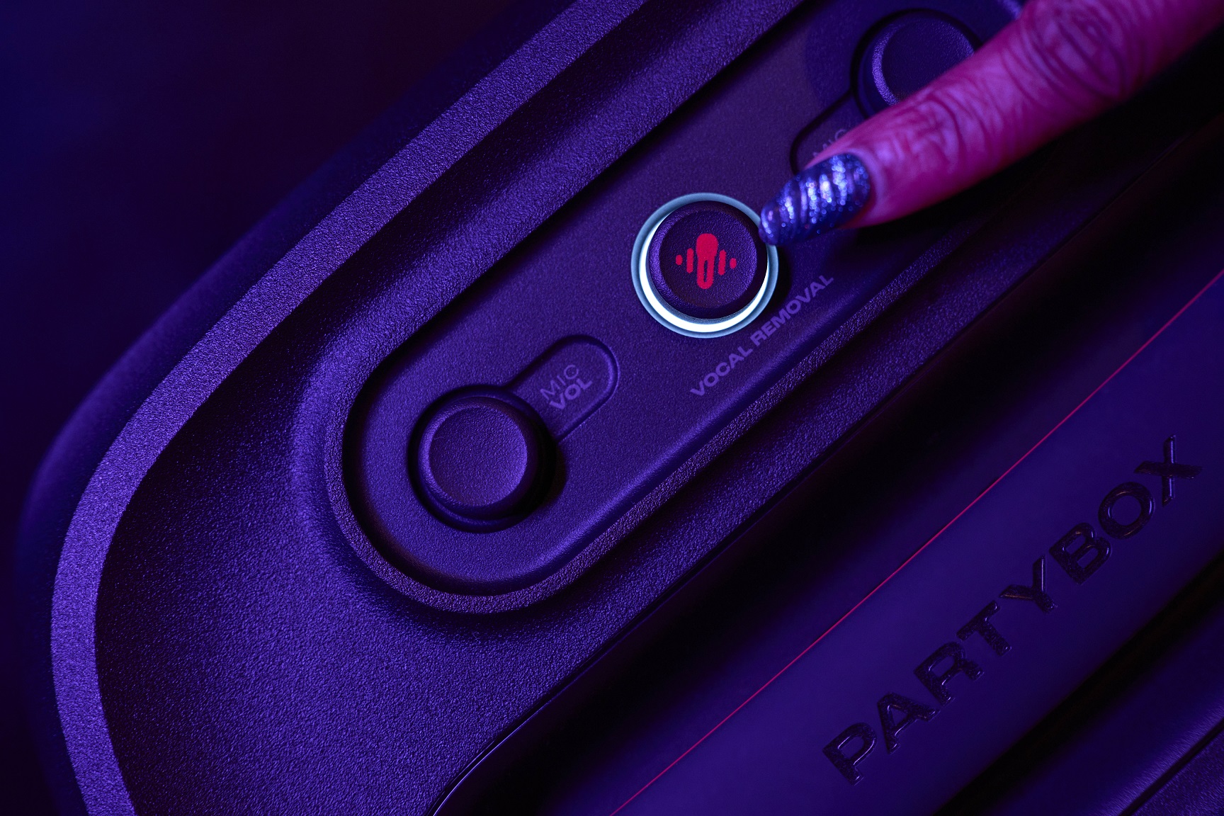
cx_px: 612
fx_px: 1700
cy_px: 408
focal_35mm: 50
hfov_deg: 39.6
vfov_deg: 27.0
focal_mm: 50
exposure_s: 1/125
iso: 3200
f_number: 4
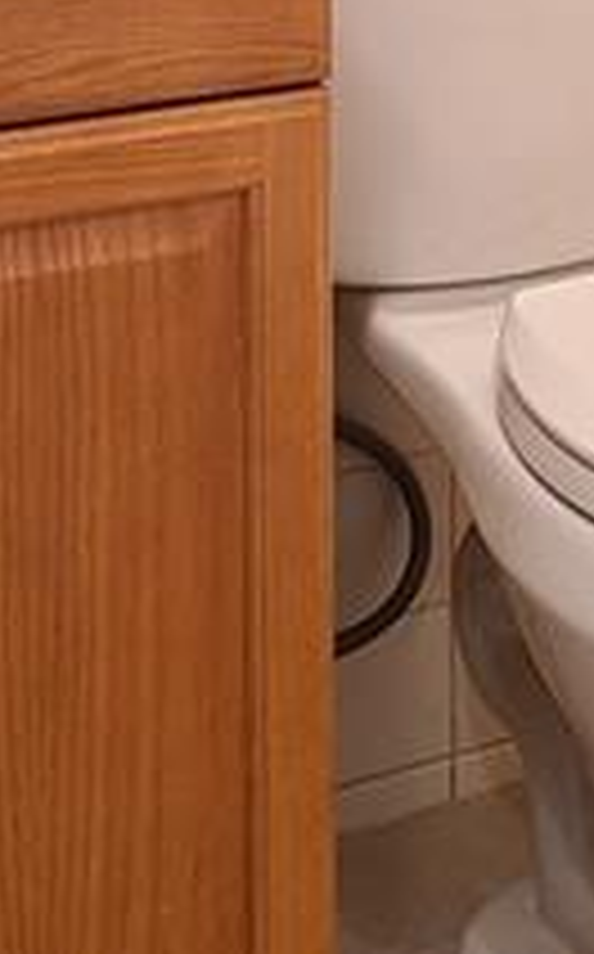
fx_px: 2597
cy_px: -274
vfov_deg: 19.3
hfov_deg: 13.0
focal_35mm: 100
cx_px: 342
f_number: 1.8
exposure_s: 1/59
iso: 160
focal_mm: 5.4
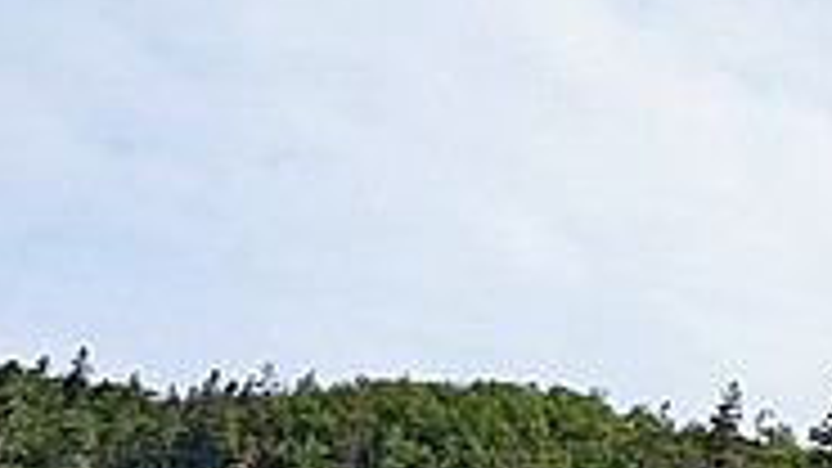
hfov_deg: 15.7
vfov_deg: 10.5
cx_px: 1646
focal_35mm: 109
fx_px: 2404
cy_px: 806
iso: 800
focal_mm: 16
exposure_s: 1/1000
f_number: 9
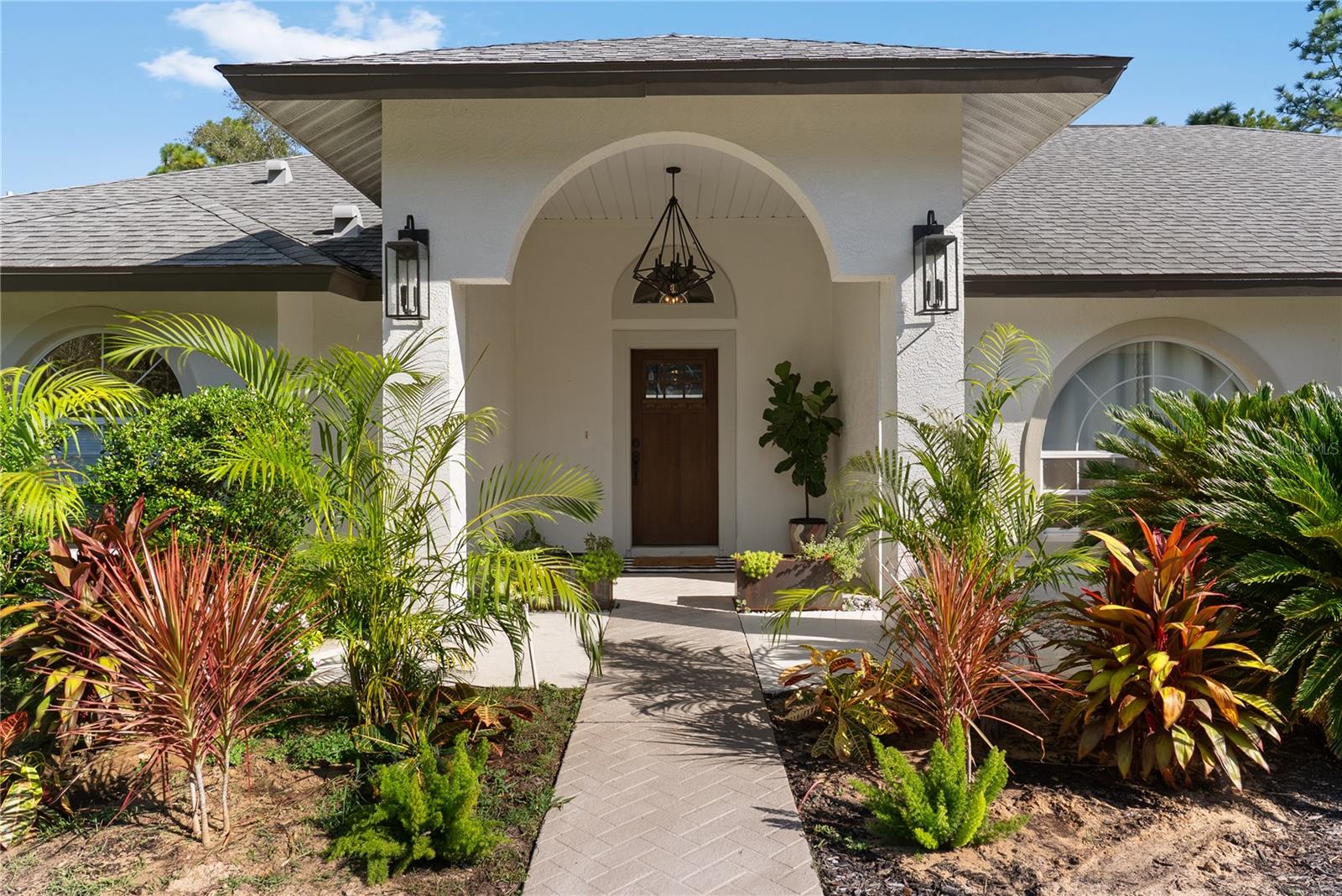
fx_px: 858
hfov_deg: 76.1
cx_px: 671
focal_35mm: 23
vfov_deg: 55.1
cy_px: 448
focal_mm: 23
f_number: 8
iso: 100
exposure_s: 1/50
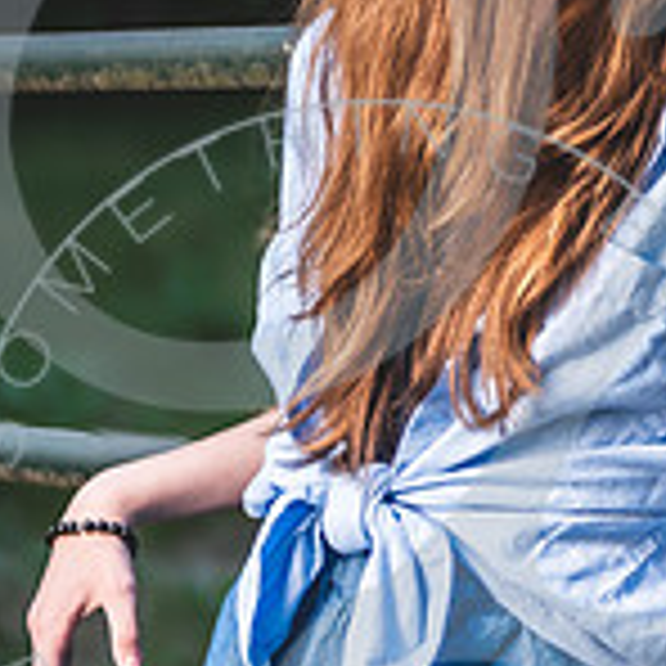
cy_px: 176
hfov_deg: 12.2
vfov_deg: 12.3
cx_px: 580
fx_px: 3091
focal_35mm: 142
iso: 100
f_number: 2.8
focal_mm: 55
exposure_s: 1/320
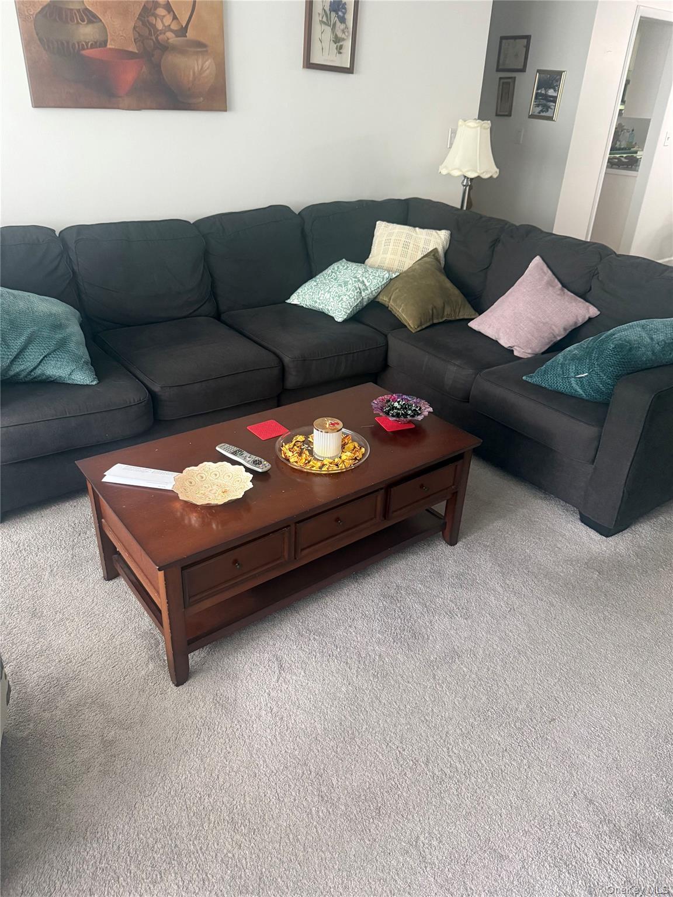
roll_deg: -2.5
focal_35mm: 24
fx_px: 622
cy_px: 448
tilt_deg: -29.0
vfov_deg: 71.6
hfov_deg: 56.8
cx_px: 336
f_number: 1.78
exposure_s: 1/60
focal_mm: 6.76
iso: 400
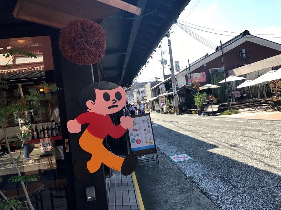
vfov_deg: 49.7
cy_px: 105
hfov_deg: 63.5
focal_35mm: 28
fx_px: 227
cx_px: 140
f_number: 1.8
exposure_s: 1/948
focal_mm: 3.99
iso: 20
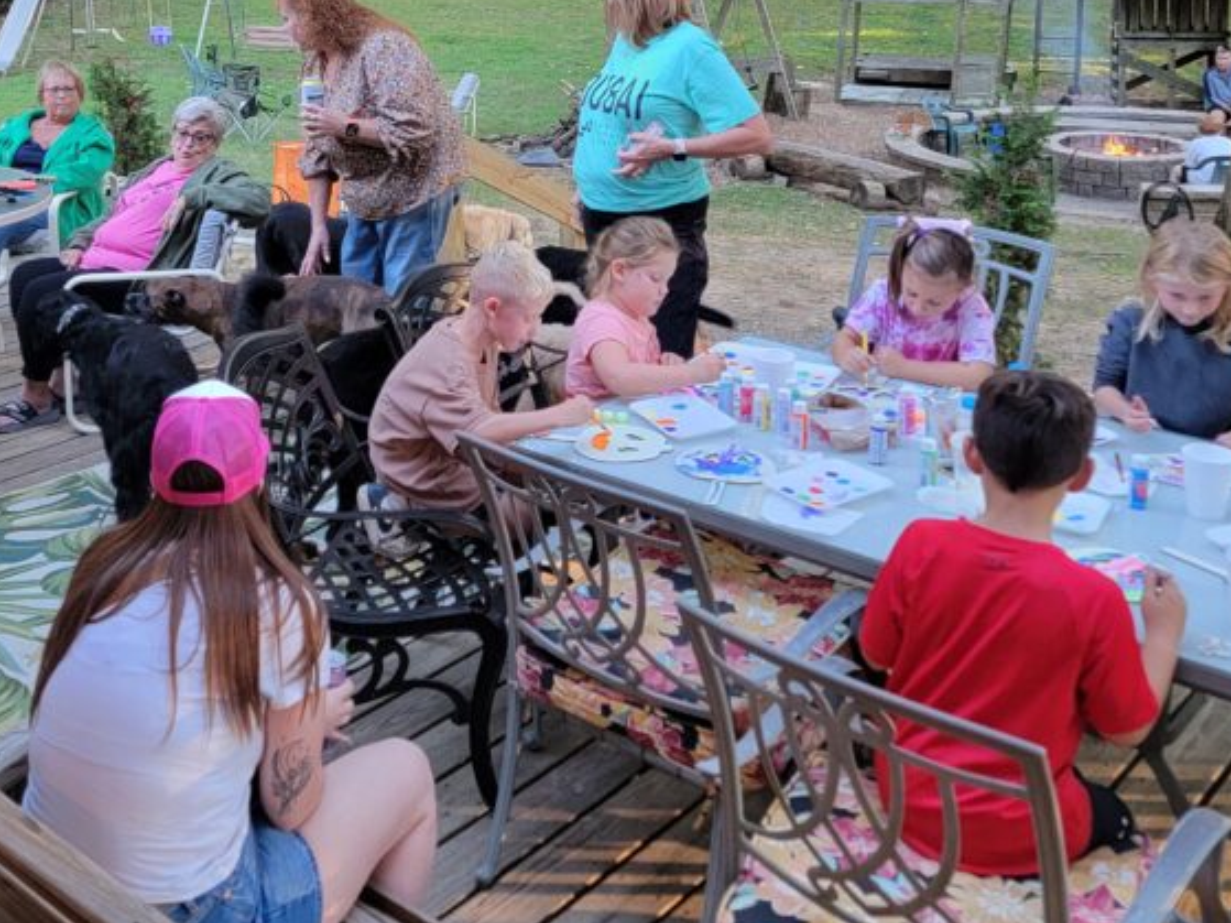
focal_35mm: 44
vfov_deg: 31.6
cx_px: 445
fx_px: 1564
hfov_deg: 42.6
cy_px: 132
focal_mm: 6.7
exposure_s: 1/120
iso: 250
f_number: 1.8
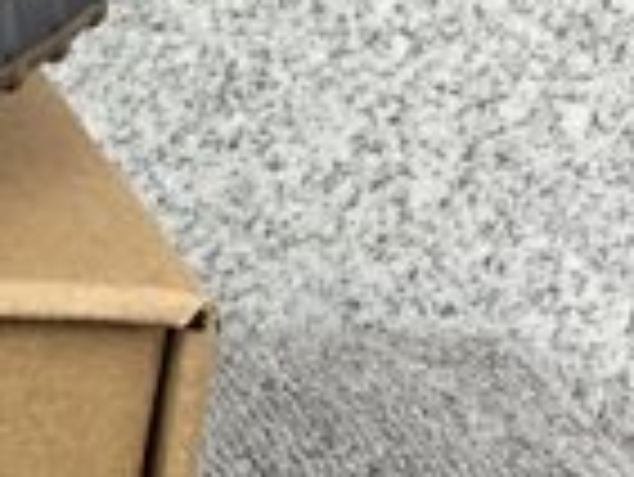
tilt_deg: -20.6
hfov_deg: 12.1
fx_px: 2585
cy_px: 153
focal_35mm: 141
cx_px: -719
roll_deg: -1.3
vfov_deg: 10.5
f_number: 2.4
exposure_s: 1/100
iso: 25
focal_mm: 3.3
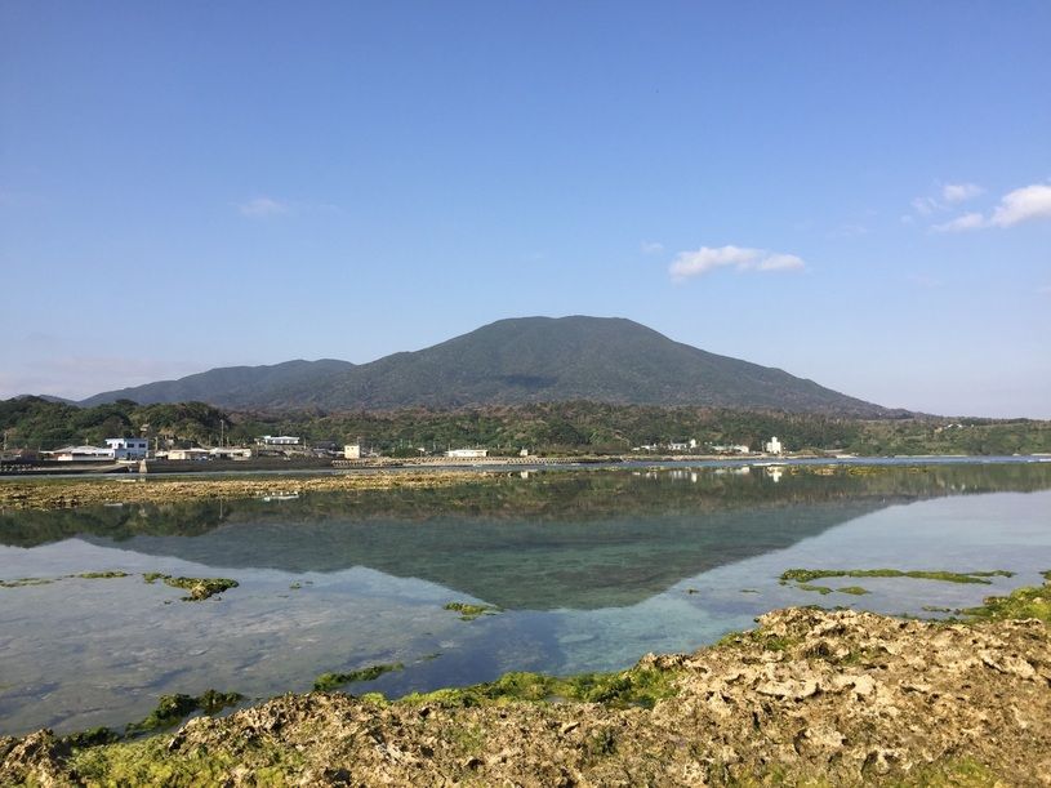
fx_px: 880
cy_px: 394
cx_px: 526
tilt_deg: +4.2
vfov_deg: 48.2
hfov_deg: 61.7
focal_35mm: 29
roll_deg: -0.6
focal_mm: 4.15
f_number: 2.2
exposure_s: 1/1647
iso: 32
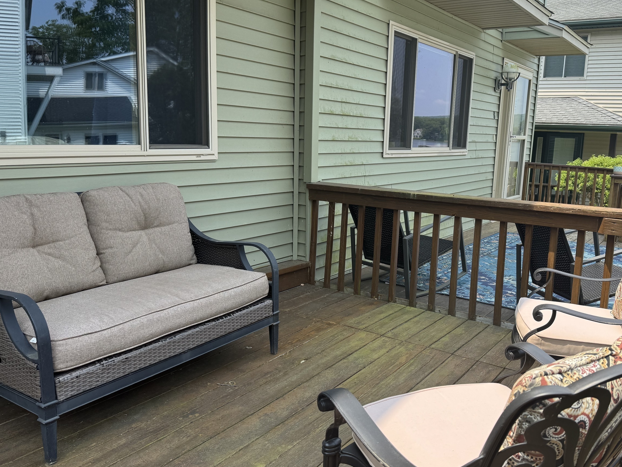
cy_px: 225
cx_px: 370
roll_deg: -2.2
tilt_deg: -10.0
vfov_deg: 46.8
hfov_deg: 59.5
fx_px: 539
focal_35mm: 30
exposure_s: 1/1597
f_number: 1.78
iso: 80
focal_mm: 6.76
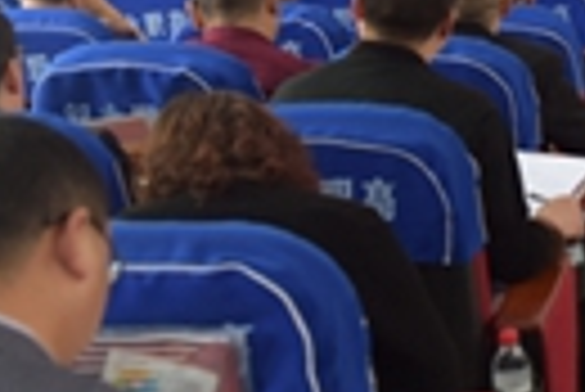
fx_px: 2245
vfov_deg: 9.9
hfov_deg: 14.2
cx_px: 788
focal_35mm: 138
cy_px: -43
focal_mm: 36
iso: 1000
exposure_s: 1/60
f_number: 4
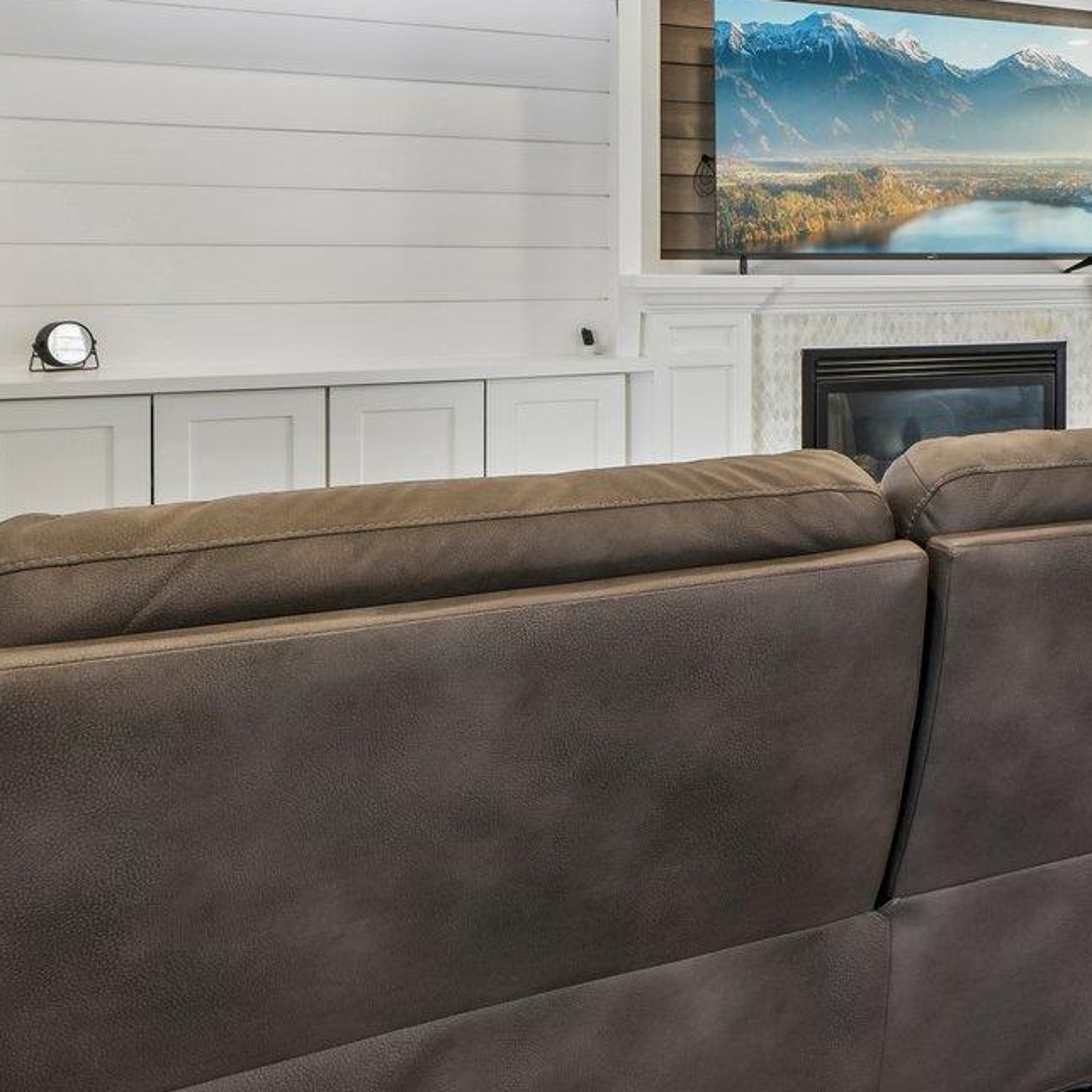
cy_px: 240
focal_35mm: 46
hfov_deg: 30.2
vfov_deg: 35.7
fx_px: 1642
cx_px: 1371
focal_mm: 17
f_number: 9
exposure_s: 1/5
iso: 200
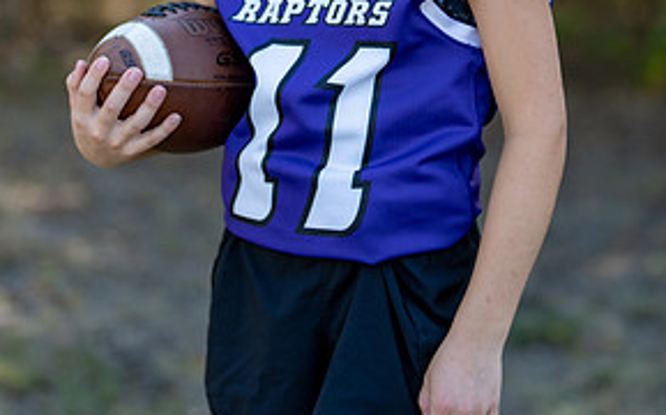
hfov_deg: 17.5
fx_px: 2158
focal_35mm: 119
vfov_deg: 10.8
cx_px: 420
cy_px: -52
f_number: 1.2
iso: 100
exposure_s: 1/1250
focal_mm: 50
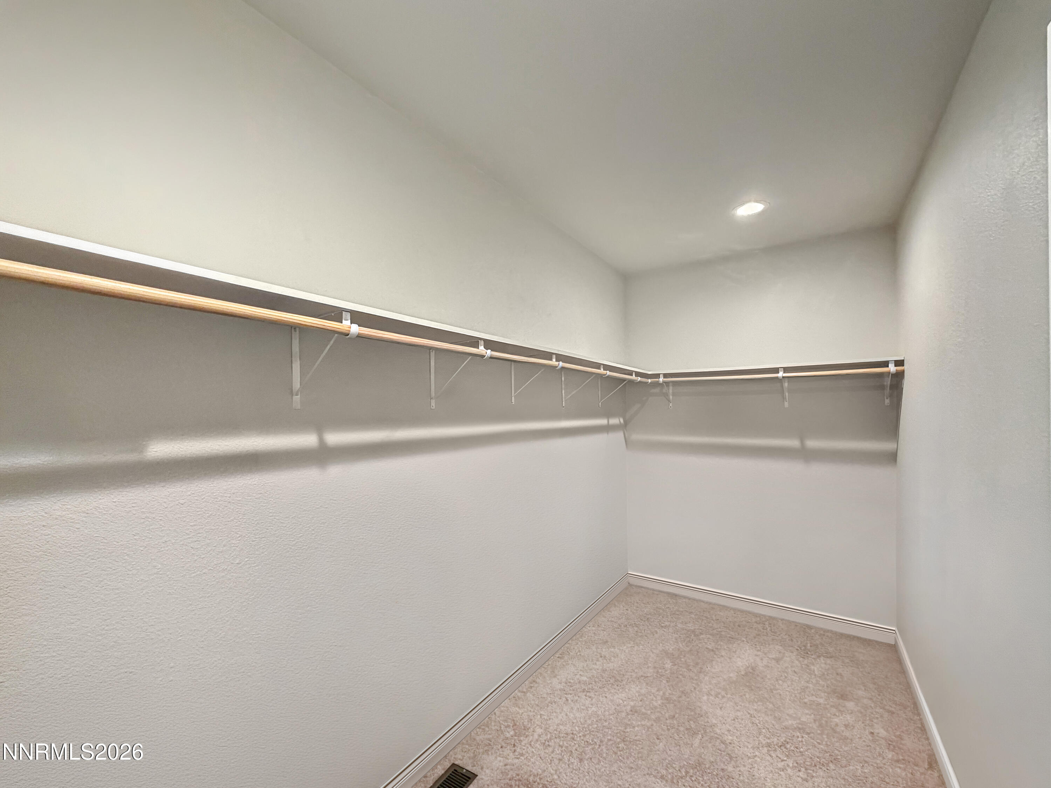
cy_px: 394
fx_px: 425
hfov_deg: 102.1
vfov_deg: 85.7
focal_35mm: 14
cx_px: 526
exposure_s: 1/60
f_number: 2.2
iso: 320
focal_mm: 2.22
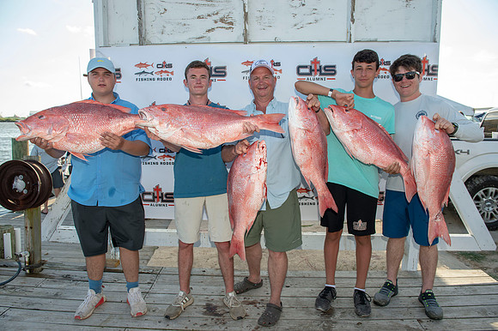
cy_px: 166
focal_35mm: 24
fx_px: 332
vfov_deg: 53.1
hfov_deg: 73.8
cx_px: 249
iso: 100
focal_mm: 24
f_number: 6.3
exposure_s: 1/125
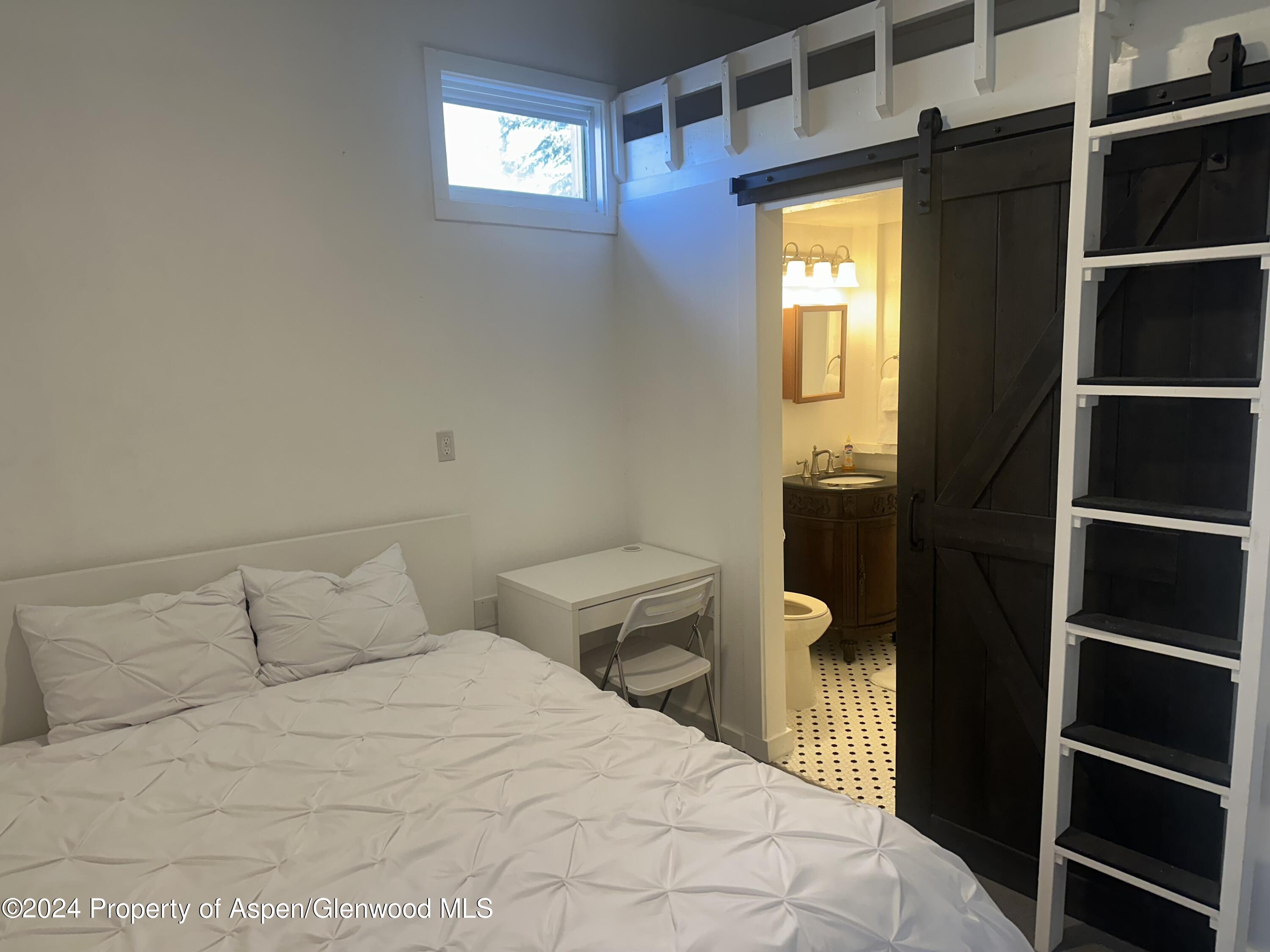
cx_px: 635
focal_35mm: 24
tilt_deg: -9.2
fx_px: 881
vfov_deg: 56.8
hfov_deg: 71.6
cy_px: 476
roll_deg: +1.9
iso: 160
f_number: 1.78
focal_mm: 6.86
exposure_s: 1/120
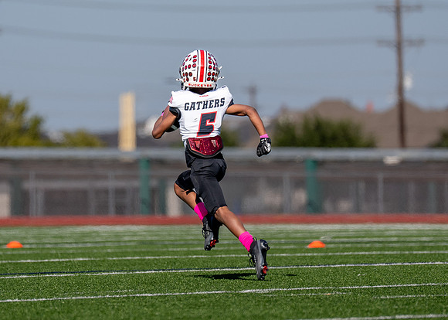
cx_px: 186
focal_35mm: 421
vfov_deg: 3.4
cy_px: 145
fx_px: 5352
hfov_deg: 4.8
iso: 320
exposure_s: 1/6400
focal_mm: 200
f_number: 2.8
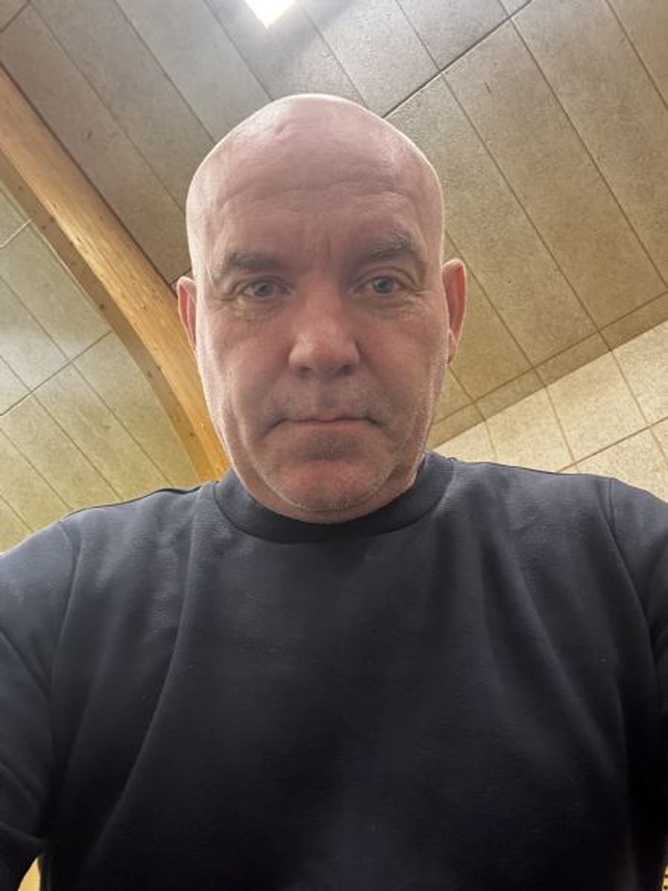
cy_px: 446
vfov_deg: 60.0
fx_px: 772
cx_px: 334
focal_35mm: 30
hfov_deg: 46.8
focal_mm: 2.69
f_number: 1.9
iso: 320
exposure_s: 1/60
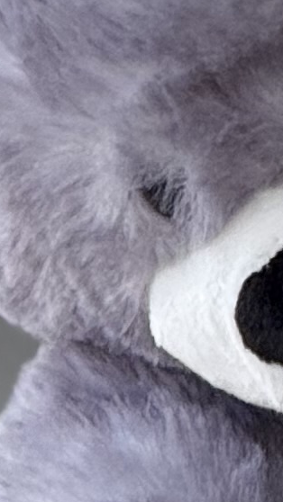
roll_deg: +0.3
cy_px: 68
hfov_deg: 1.3
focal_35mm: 944
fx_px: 12590
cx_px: 1227
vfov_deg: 2.3
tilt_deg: -17.6
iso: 80
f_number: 2.8
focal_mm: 15.66
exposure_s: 1/99
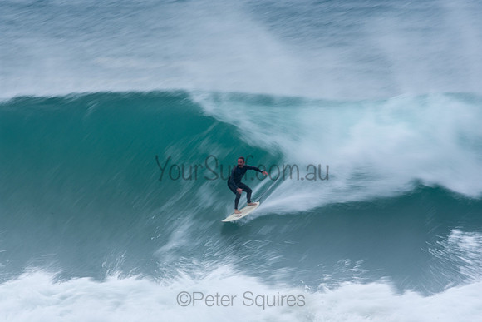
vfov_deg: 1.8
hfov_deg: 2.7
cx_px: 241
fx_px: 10044
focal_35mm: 750
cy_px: 161
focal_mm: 500
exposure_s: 1/20
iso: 100
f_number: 25
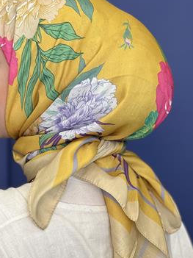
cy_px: 123
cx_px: 76
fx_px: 848
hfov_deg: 13.0
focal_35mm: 114
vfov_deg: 17.3
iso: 64
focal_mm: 9
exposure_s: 1/100
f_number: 2.8
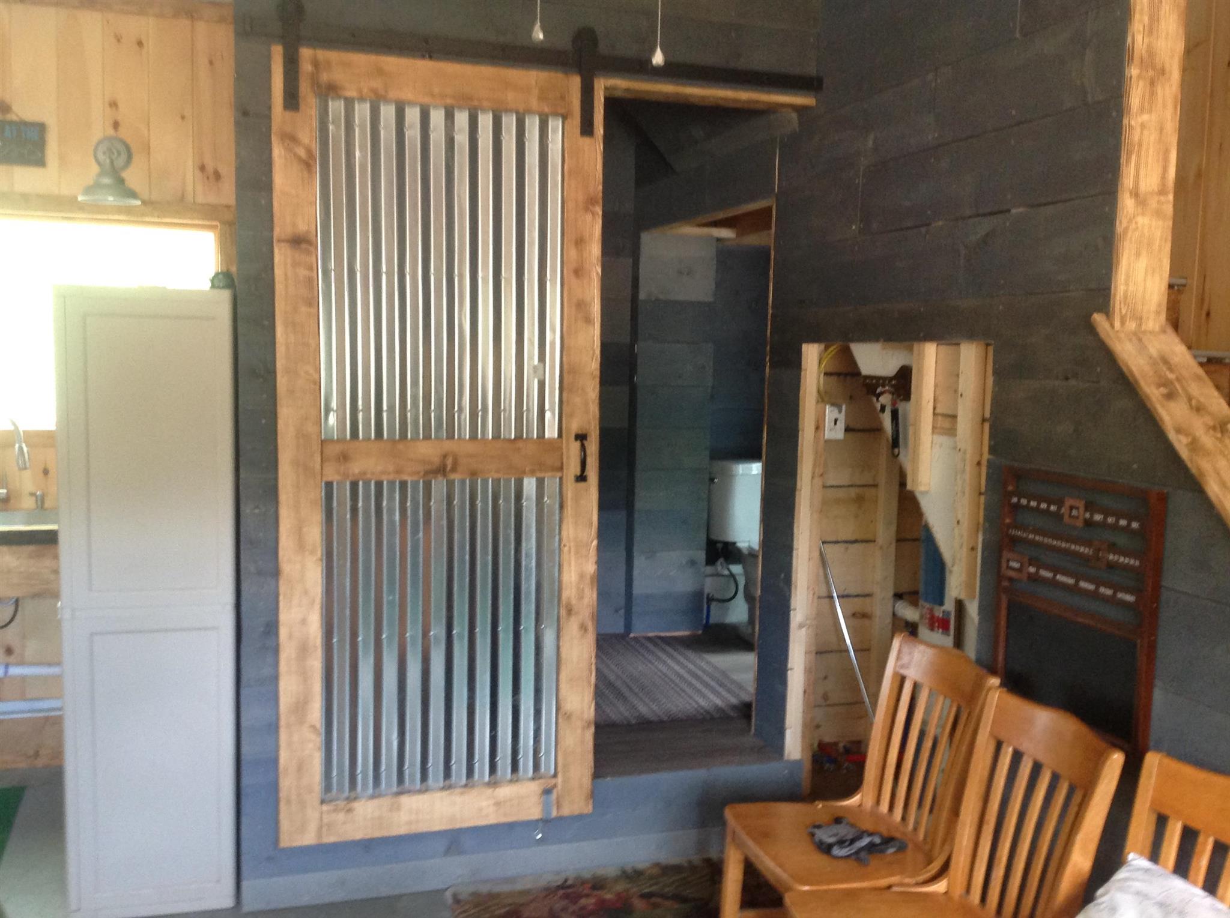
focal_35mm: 35
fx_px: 1242
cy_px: 459
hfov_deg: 52.7
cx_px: 615
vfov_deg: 40.6
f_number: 2.4
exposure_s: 1/15
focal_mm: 4.28
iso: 250
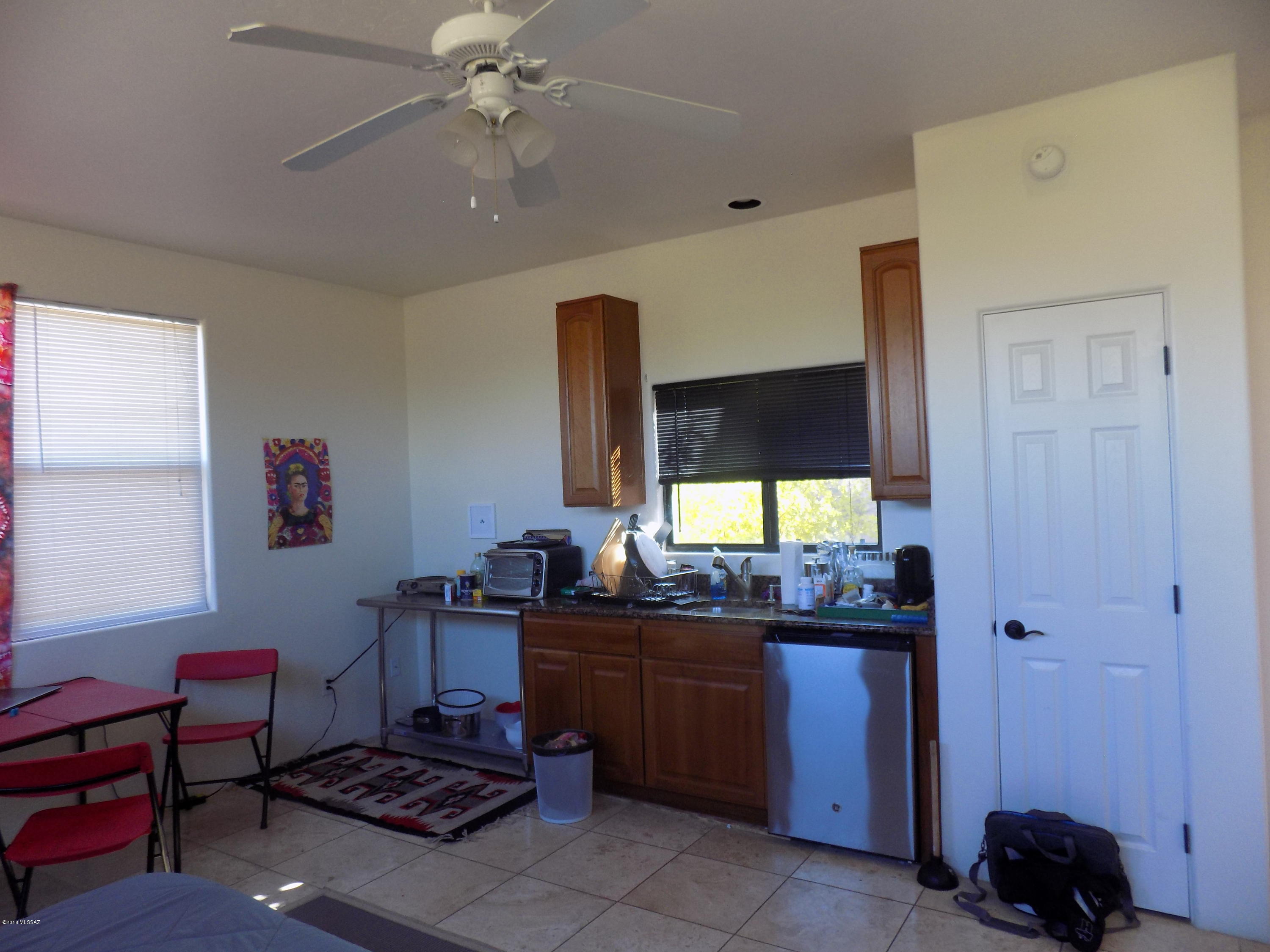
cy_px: 476
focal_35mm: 23
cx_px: 635
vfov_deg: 58.9
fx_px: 844
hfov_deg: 73.9
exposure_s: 1/30
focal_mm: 4
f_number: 3.1
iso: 125
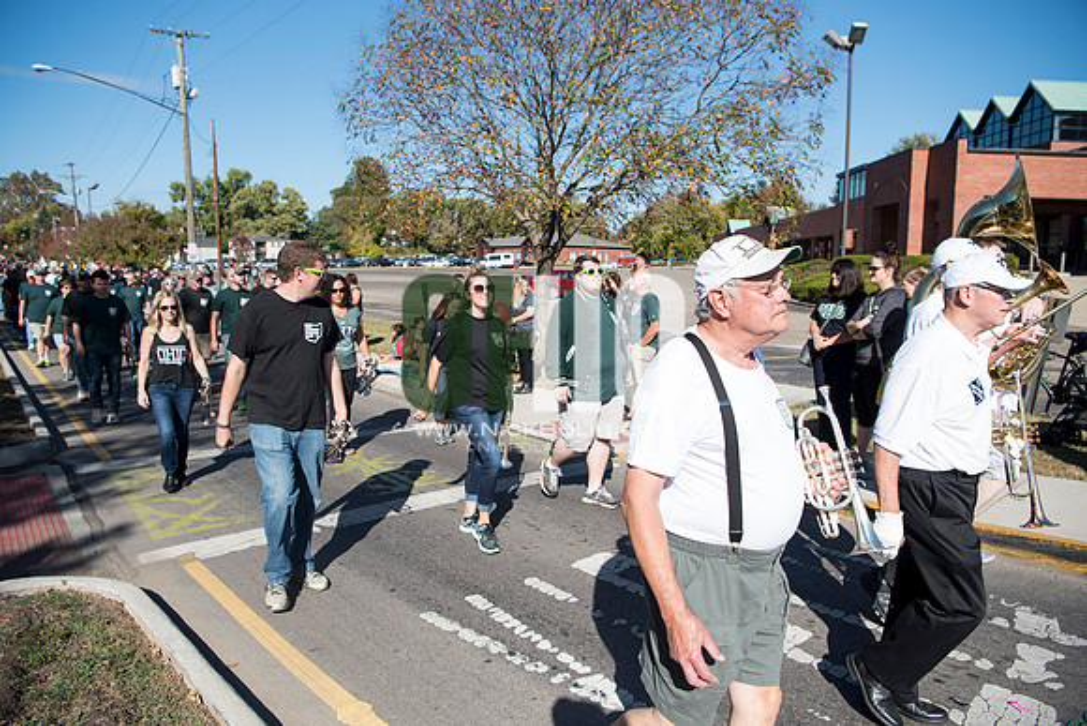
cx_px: 544
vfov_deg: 53.2
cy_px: 363
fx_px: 725
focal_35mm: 24
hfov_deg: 73.7
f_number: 4.5
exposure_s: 1/1600
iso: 250
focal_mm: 24
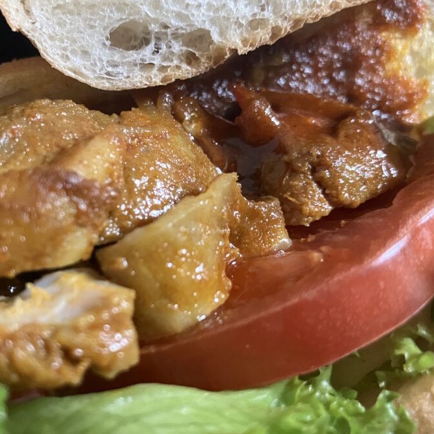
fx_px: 539
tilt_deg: -52.1
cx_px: 165
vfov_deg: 43.8
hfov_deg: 43.5
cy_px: 206
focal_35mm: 38
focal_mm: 3.99
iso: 400
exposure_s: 1/33
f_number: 1.8
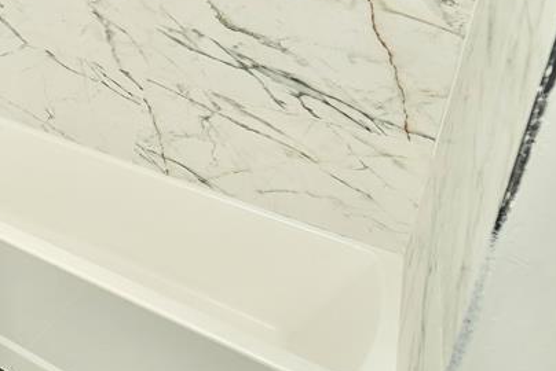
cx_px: -132
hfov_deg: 36.8
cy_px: 53
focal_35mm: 38
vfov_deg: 33.6
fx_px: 587
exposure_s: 1/125
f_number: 4
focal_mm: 10
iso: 250
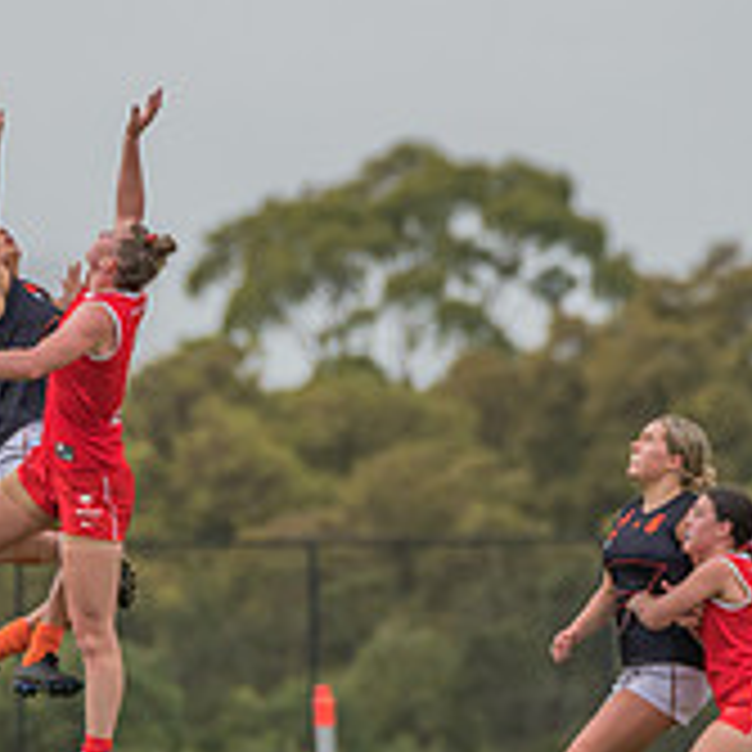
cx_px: 161
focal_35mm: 1150
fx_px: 28265
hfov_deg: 1.5
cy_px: 342
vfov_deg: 1.5
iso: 560
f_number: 6
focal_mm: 360
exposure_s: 1/1250
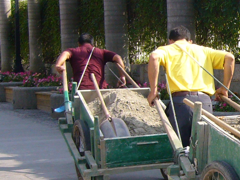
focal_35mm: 132
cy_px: 123
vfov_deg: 11.2
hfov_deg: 14.2
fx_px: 915
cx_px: 338
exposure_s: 1/400
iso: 80
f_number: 2.8
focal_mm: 5.8
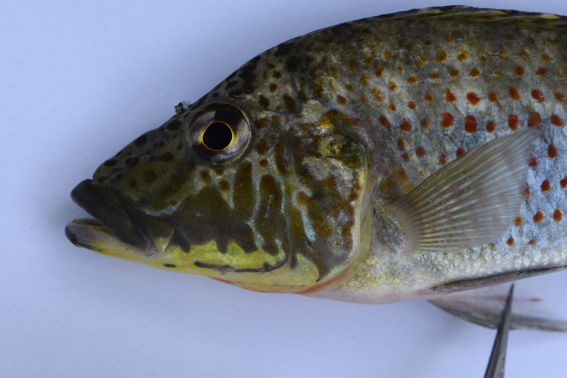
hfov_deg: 16.3
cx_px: 284
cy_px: 189
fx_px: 1984
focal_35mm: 126
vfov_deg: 10.9
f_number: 10
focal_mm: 105
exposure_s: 1/100
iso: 400
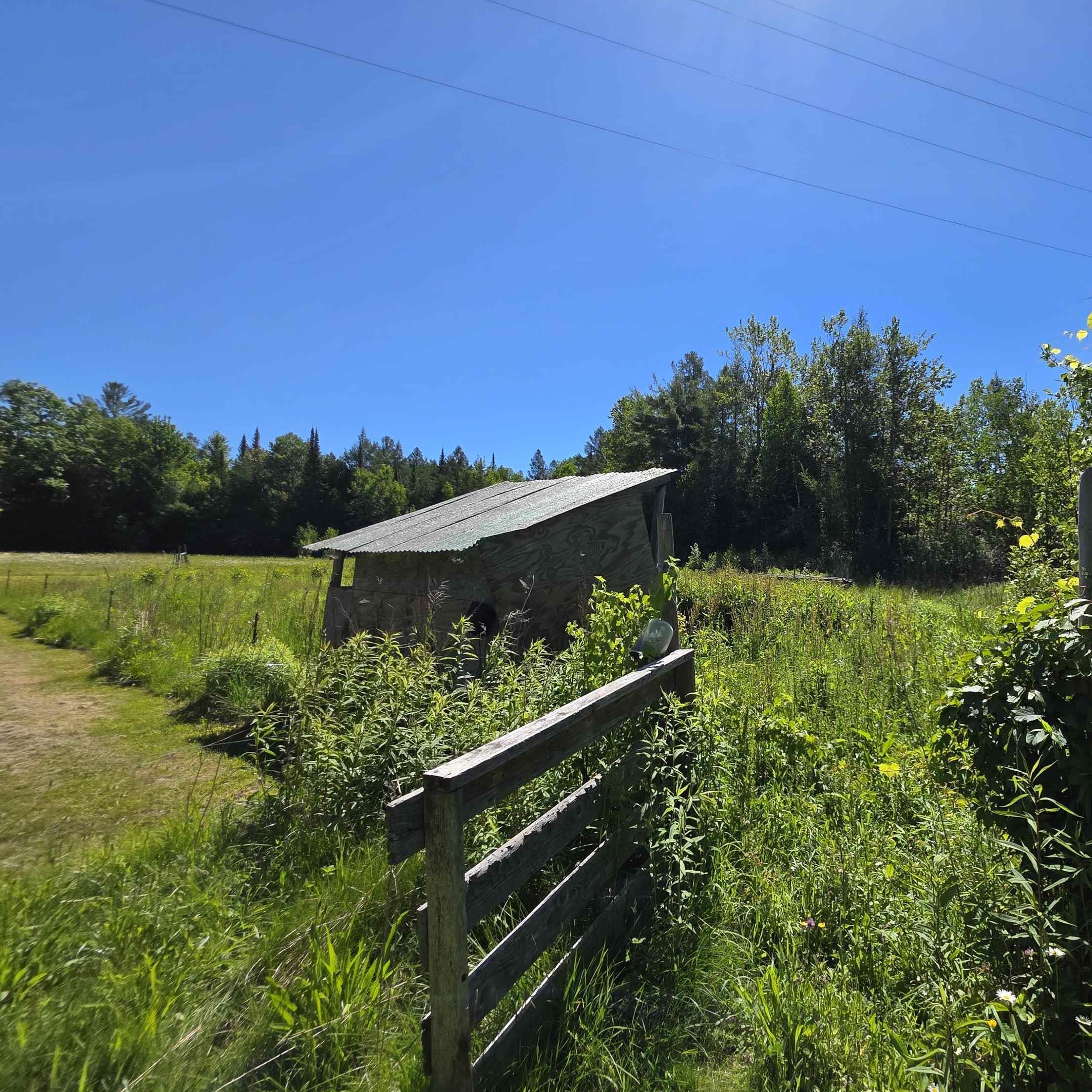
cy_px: 542
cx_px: 724
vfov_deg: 87.4
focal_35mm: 16
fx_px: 571
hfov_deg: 84.5
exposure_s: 1/2210
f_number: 1.9
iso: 40
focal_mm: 2.2
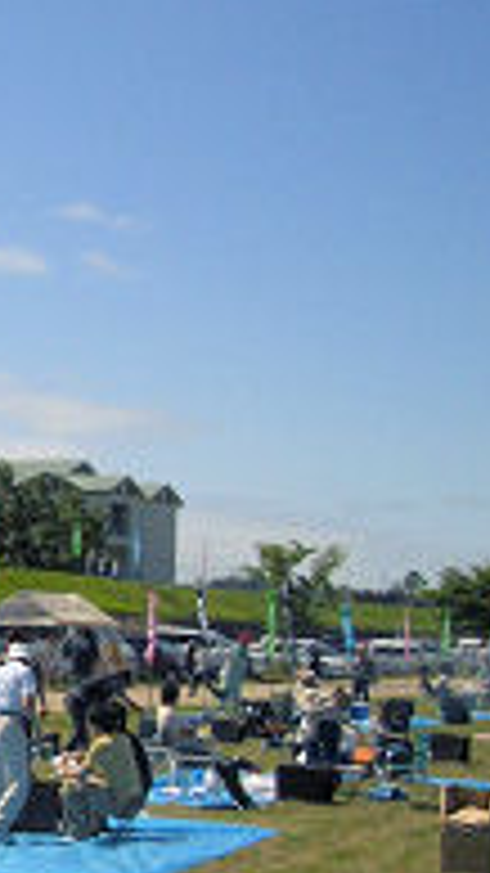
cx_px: -373
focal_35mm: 83
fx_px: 1919
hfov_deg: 13.2
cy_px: 439
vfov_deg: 25.6
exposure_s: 1/2000
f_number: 4.3
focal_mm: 5.8
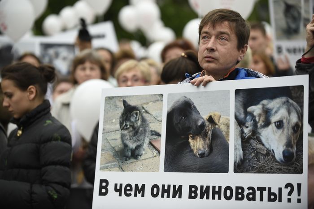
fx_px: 1011
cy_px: 104
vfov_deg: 11.8
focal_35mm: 116
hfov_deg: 17.6
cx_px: 157
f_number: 4
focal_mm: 116
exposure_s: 1/400
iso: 800
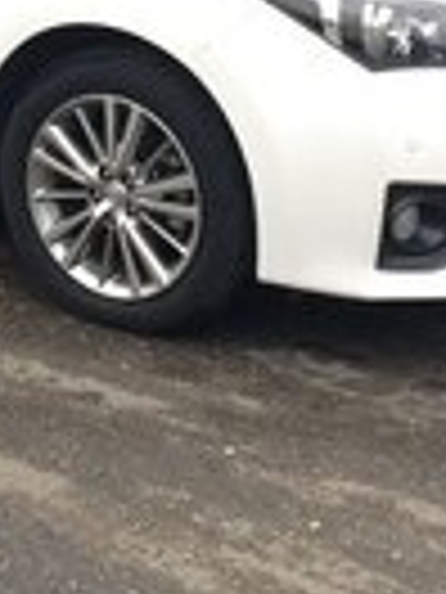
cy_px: -68
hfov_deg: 13.4
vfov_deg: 17.4
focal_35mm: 109
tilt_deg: -10.2
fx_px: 1873
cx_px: -14
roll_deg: +0.5
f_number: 2.2
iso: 50
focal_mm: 4.15
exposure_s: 1/33
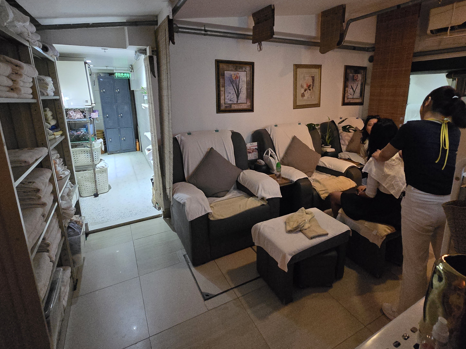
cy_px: 142
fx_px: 242
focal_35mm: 18
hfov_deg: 87.6
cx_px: 250
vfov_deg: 70.9
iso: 1600
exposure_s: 1/50
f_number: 2.2
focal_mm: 1.7
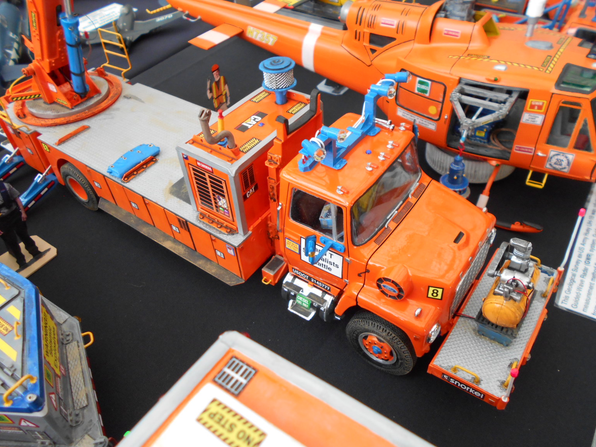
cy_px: 223
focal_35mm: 27
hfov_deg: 65.3
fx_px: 465
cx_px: 306
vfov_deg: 51.4
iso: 180
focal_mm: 4.6
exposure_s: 1/30
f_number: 3.2
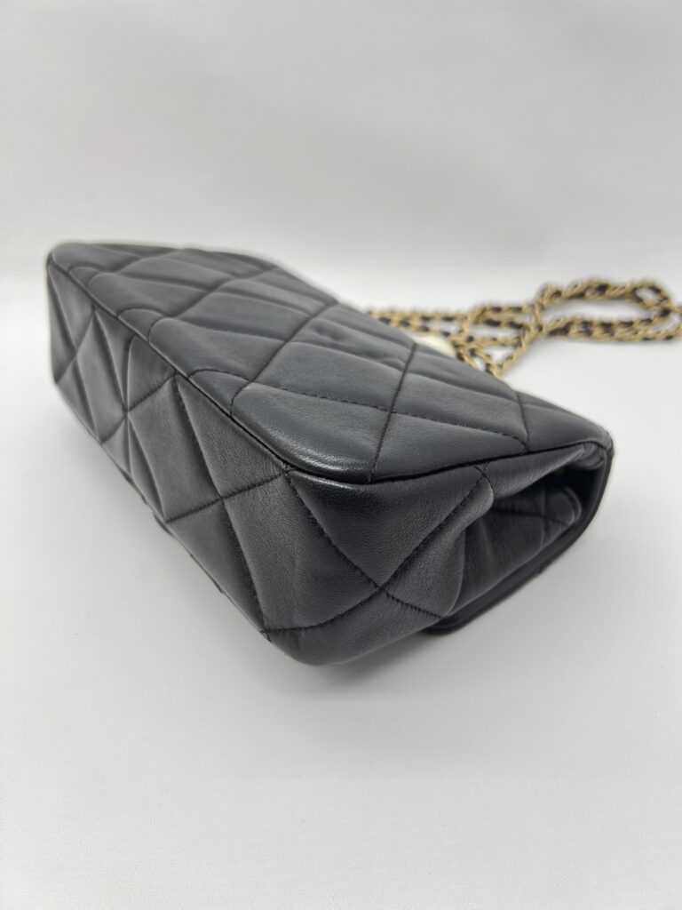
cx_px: 341
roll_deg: +0.5
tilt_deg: -34.3
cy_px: 455
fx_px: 683
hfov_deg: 53.1
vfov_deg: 67.3
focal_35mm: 26
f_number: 1.5
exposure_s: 1/100
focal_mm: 5.7
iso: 40
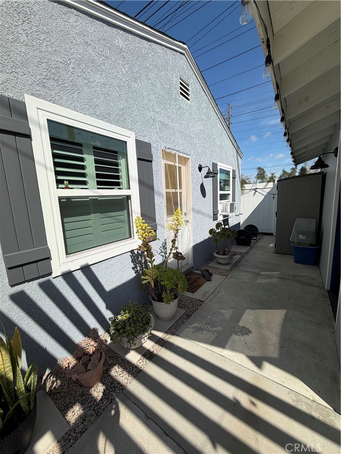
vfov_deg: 102.1
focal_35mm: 14
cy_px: 227
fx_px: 184
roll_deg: +2.8
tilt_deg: -8.1
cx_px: 170
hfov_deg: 85.7
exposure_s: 1/1285
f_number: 2.2
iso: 20
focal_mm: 2.22
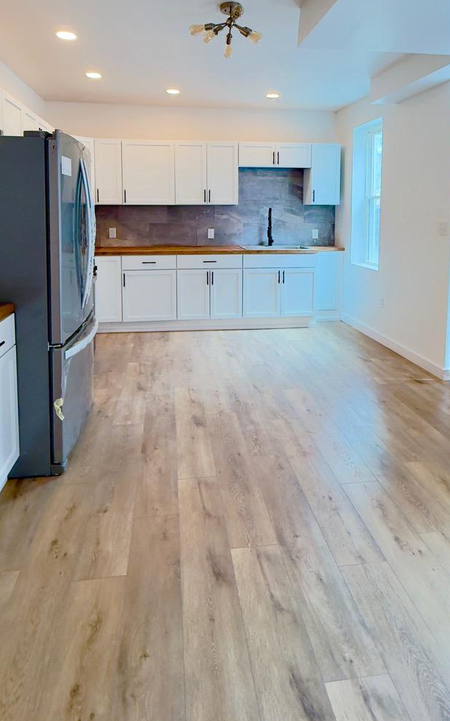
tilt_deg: -5.5
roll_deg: +0.5
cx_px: 228
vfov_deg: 75.2
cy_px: 250
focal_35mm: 23
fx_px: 452
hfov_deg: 53.0
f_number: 2.2
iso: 250
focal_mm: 2.22
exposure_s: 1/60
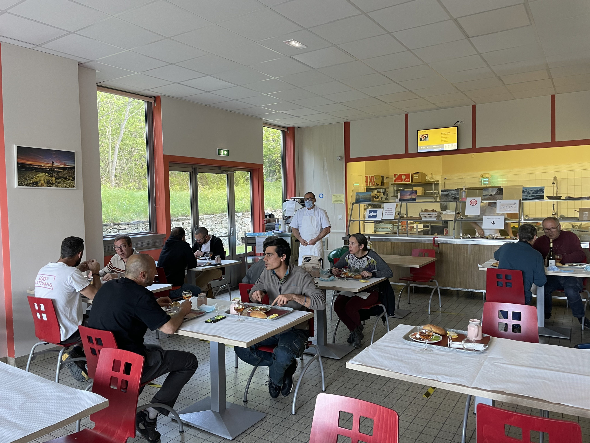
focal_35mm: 26
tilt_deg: -2.2
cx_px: 295
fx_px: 443
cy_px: 222
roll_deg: +1.3
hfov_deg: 67.3
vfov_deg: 53.1
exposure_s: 1/50
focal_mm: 4.2
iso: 100
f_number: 1.6
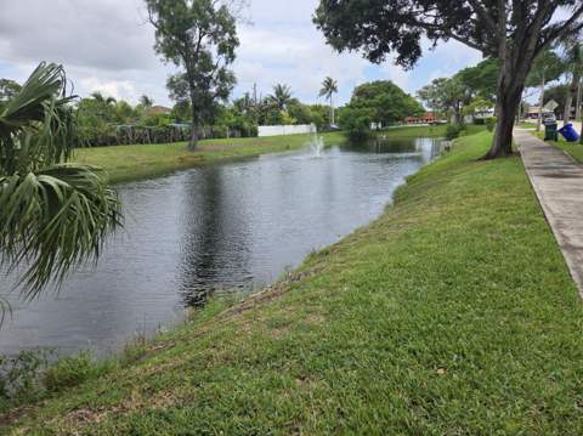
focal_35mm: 23
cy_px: 218
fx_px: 387
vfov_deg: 58.8
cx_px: 292
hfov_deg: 74.0
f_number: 1.8
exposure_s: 1/3126
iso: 80
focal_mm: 5.4
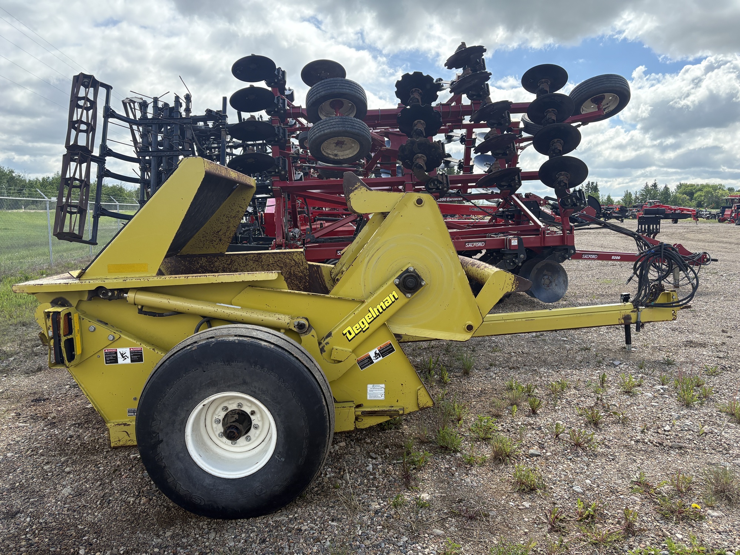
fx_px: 556
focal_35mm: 26
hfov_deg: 67.3
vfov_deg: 53.1
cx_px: 370
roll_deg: -0.6
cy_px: 278
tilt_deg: -2.6
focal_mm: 5.96
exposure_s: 1/1751
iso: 64
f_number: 1.6
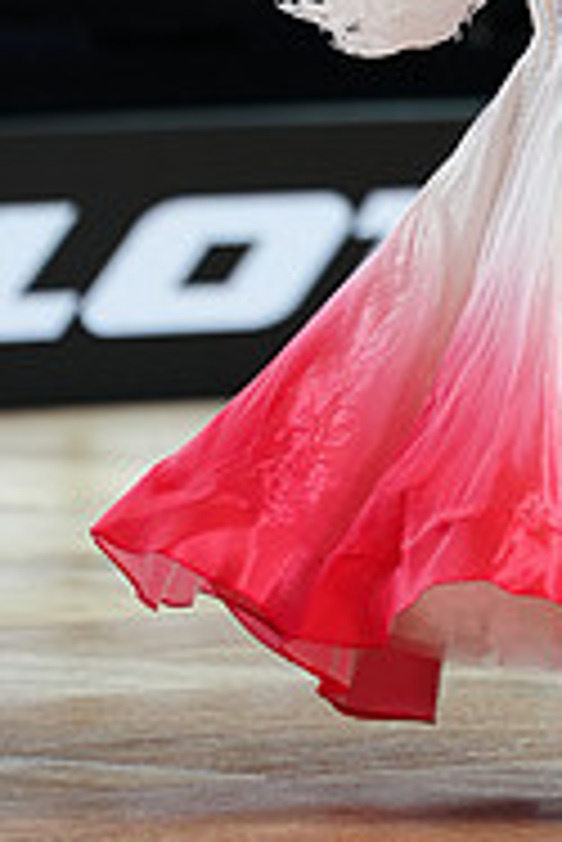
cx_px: 726
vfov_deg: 3.3
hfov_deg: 2.2
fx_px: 14490
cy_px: -230
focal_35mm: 620
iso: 640
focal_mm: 200
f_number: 2.8
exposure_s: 1/400
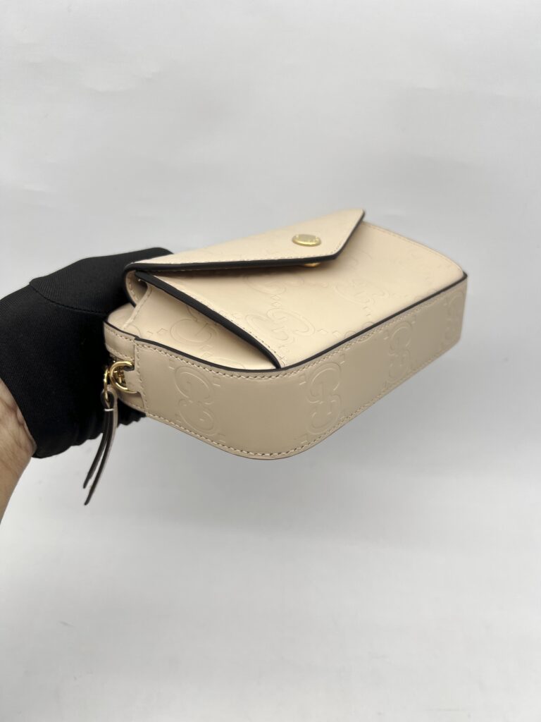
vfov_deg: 67.3
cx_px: 270
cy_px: 361
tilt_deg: -30.2
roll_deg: -6.8
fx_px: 542
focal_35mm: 26
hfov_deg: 53.1
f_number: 1.5
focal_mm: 5.7
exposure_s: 1/110
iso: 32
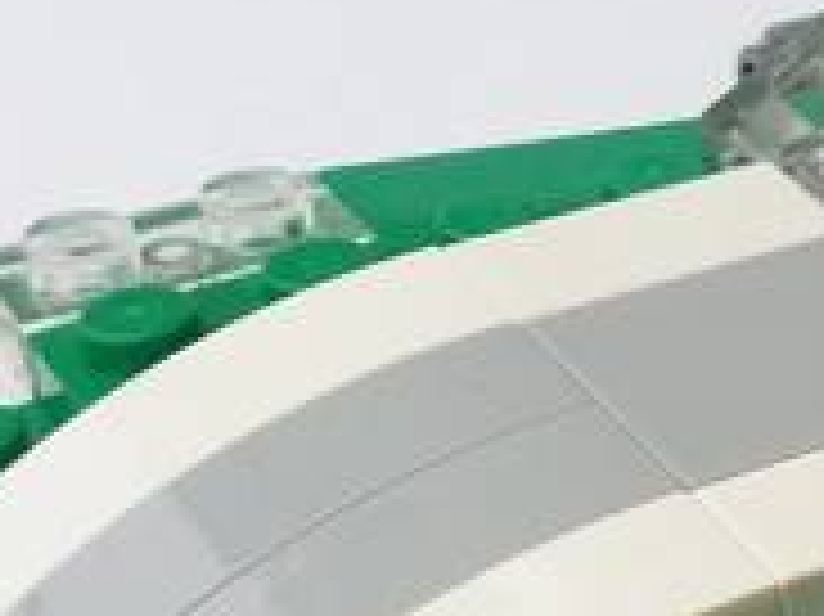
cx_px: 1288
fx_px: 3283
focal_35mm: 138
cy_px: 587
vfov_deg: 10.7
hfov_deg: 13.4
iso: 64
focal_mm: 3.7
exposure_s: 1/459
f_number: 1.9
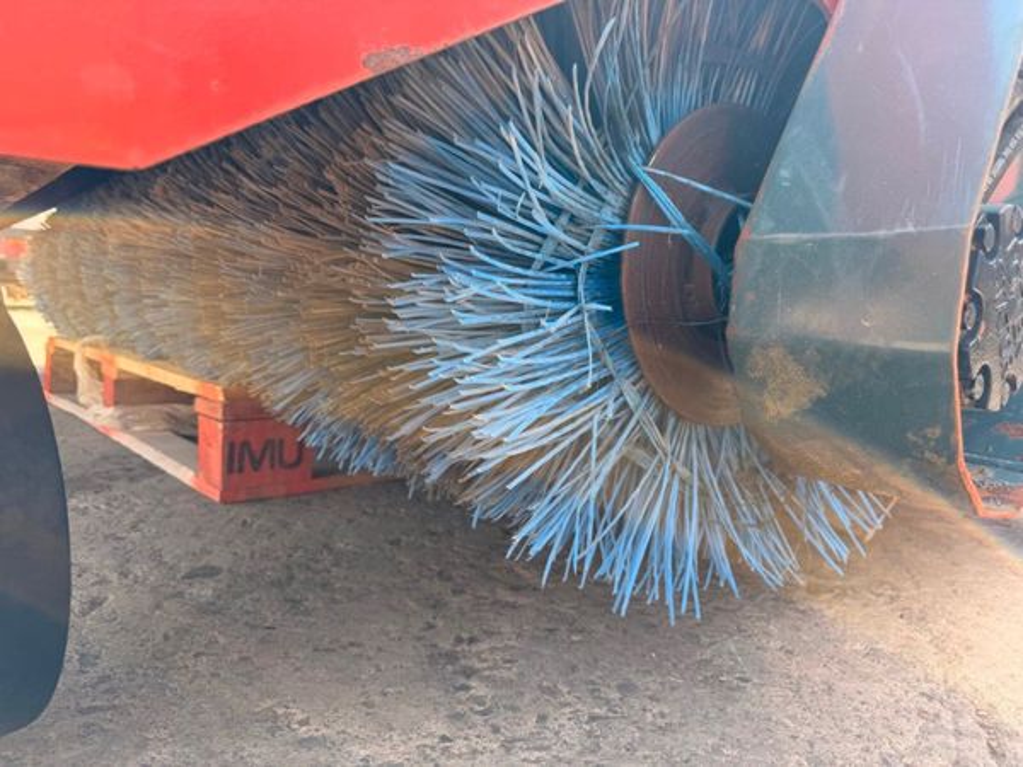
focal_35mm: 24
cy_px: 384
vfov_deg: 56.8
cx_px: 512
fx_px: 709
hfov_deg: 71.6
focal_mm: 6.76
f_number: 1.78
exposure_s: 1/410
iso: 80
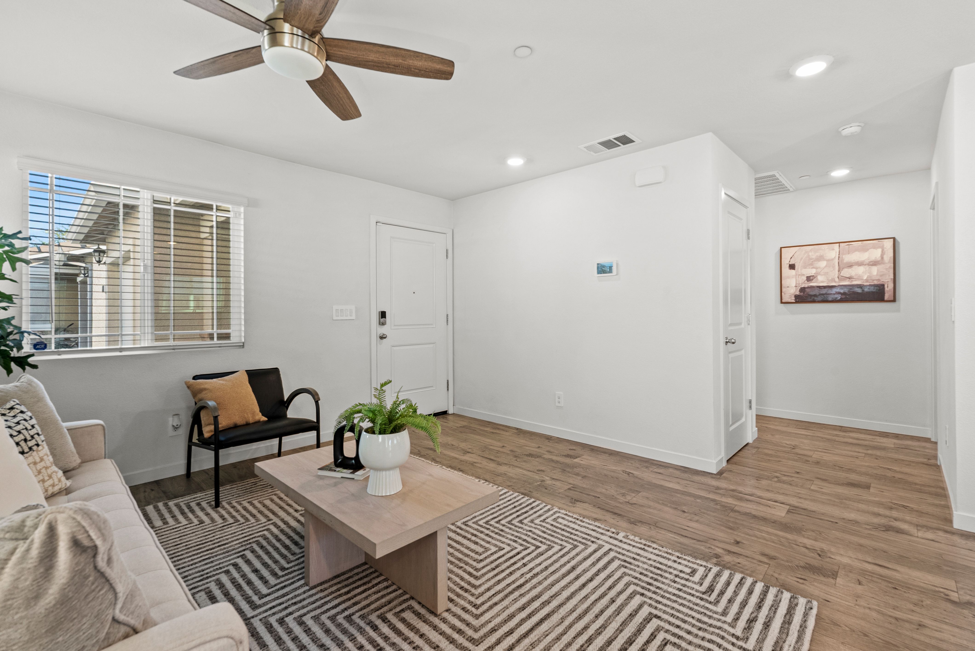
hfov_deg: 96.7
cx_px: 488
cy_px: 326
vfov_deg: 73.8
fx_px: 434
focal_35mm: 16
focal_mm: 16
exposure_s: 1/3
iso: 400
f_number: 9
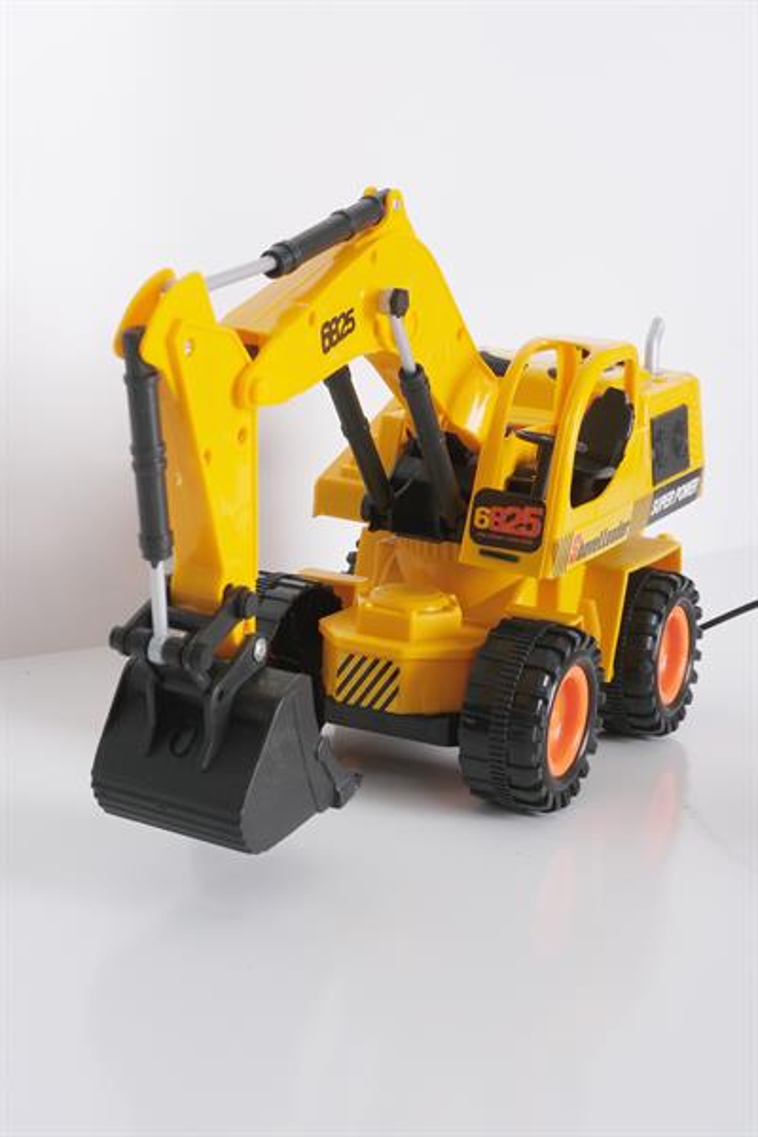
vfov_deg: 37.5
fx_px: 1674
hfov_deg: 25.5
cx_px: 379
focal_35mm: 53
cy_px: 568
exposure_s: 1/125
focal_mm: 35
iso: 640
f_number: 13
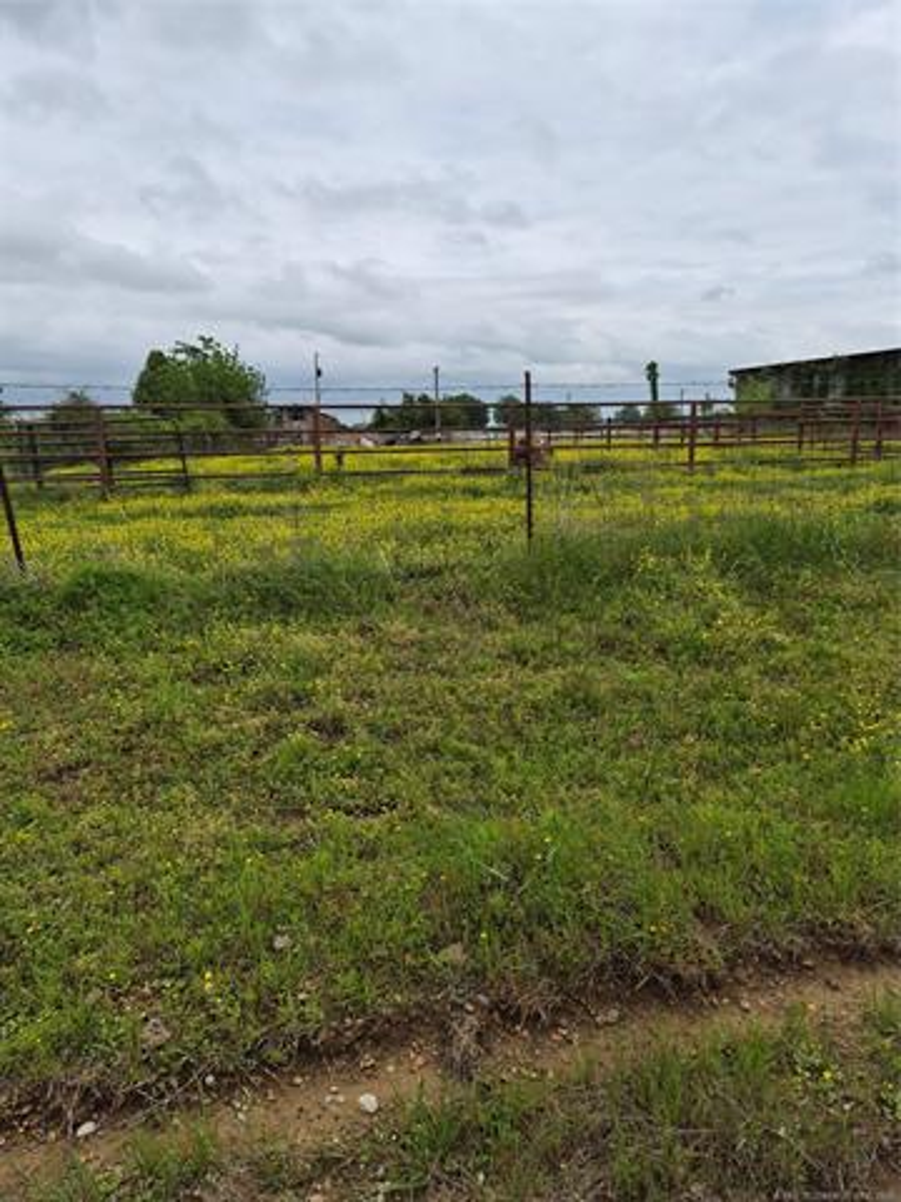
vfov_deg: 73.9
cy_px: 601
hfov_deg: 58.9
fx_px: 798
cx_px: 450
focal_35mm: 23
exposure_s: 1/7696
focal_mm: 5.4
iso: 64
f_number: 1.8
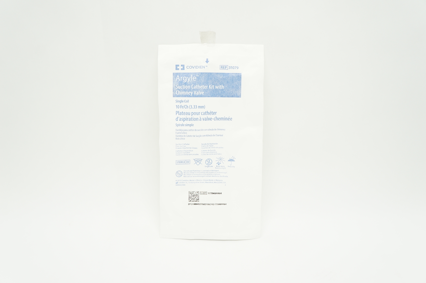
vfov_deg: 41.6
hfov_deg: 59.5
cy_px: 142
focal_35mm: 32
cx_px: 213
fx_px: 372
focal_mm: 21
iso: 400
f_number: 5.6
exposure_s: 1/60
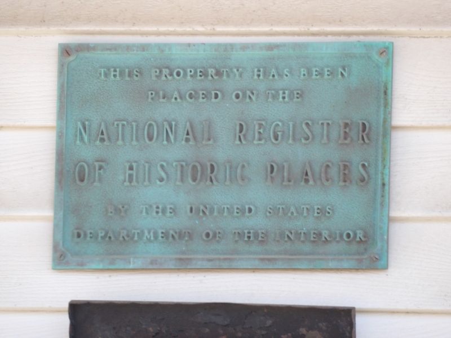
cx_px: 226
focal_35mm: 967
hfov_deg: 2.1
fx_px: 12599
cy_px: 169
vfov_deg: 1.5
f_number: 5.3
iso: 200
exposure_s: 1/80
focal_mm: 173.5
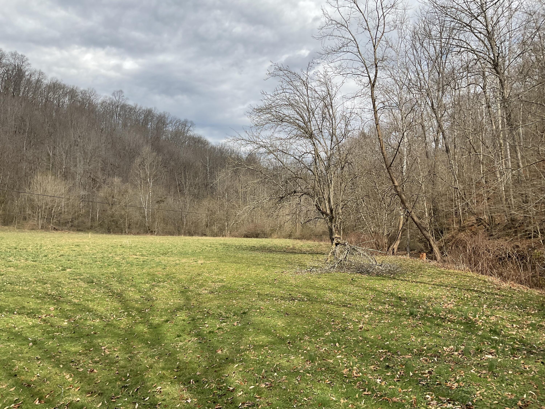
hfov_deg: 61.7
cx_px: 272
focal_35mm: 29
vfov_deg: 48.2
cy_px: 204
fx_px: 457
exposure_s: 1/1730
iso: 16
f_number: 1.8
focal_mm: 3
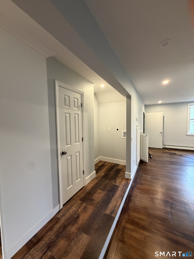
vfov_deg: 102.1
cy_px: 130
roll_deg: +0.5
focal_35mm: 14
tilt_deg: -3.2
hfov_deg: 85.7
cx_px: 97
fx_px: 105
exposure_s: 1/60
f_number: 2.2
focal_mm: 2.22
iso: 400
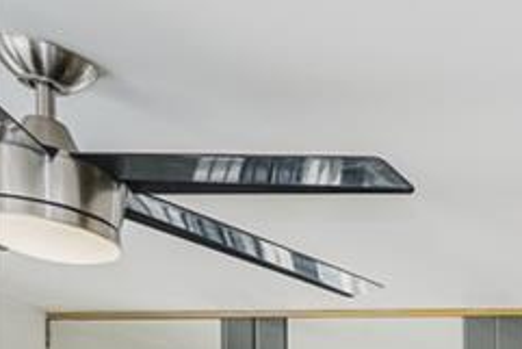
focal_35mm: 70
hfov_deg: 17.6
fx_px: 1017
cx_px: 1102
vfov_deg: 15.9
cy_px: 663
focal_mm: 16.5
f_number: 7.1
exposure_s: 1/60
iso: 100
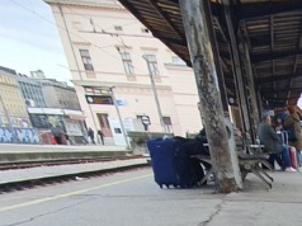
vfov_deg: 18.1
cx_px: 464
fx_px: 488
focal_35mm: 56
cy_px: 448
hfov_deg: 25.2
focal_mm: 1.8
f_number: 2.2
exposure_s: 1/113
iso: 50
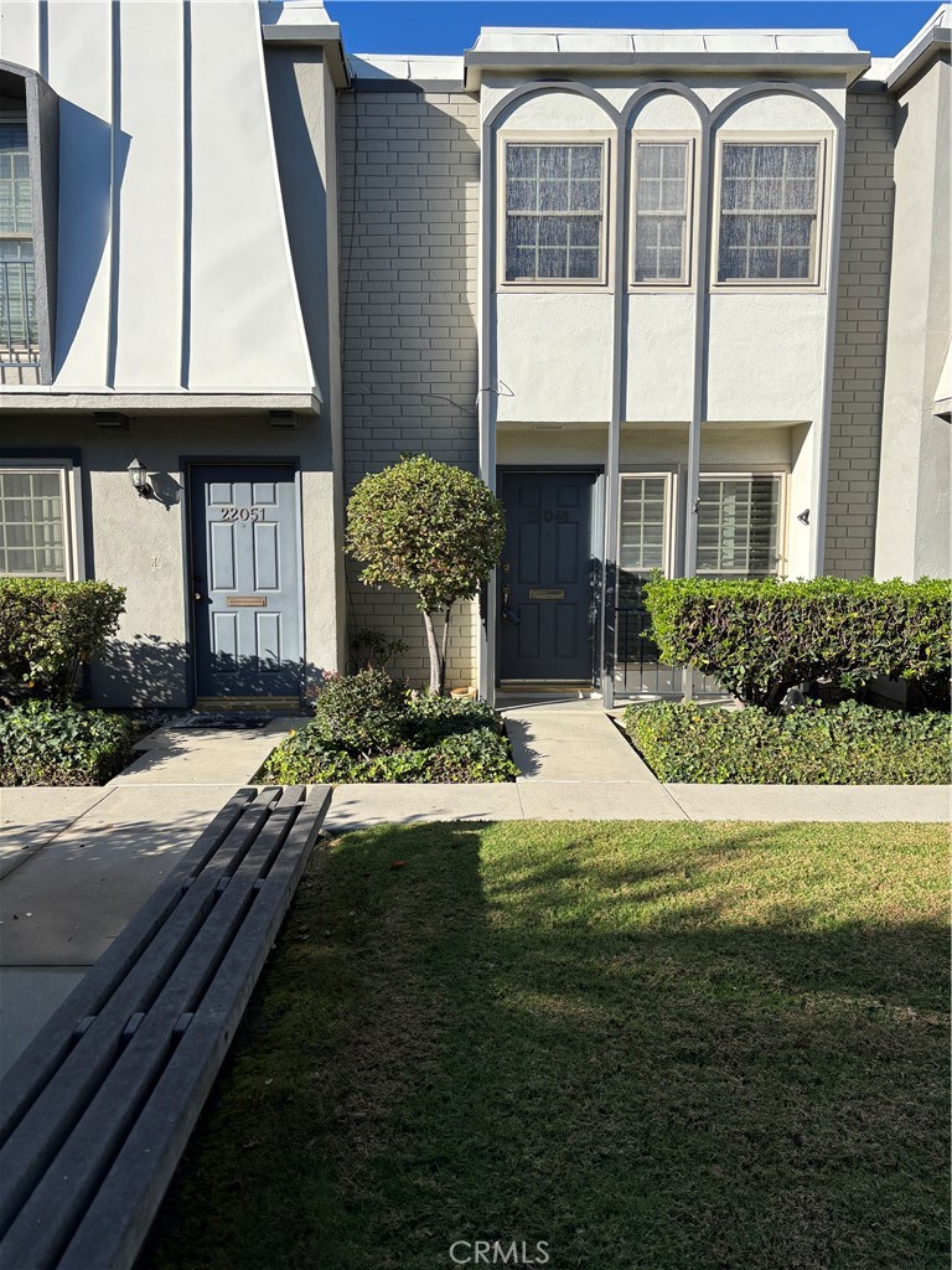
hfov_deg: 53.1
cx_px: 476
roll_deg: +0.2
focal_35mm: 26
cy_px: 635
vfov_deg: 67.3
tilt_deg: -7.3
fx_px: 953
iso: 50
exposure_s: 1/2933
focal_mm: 5.96
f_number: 1.6
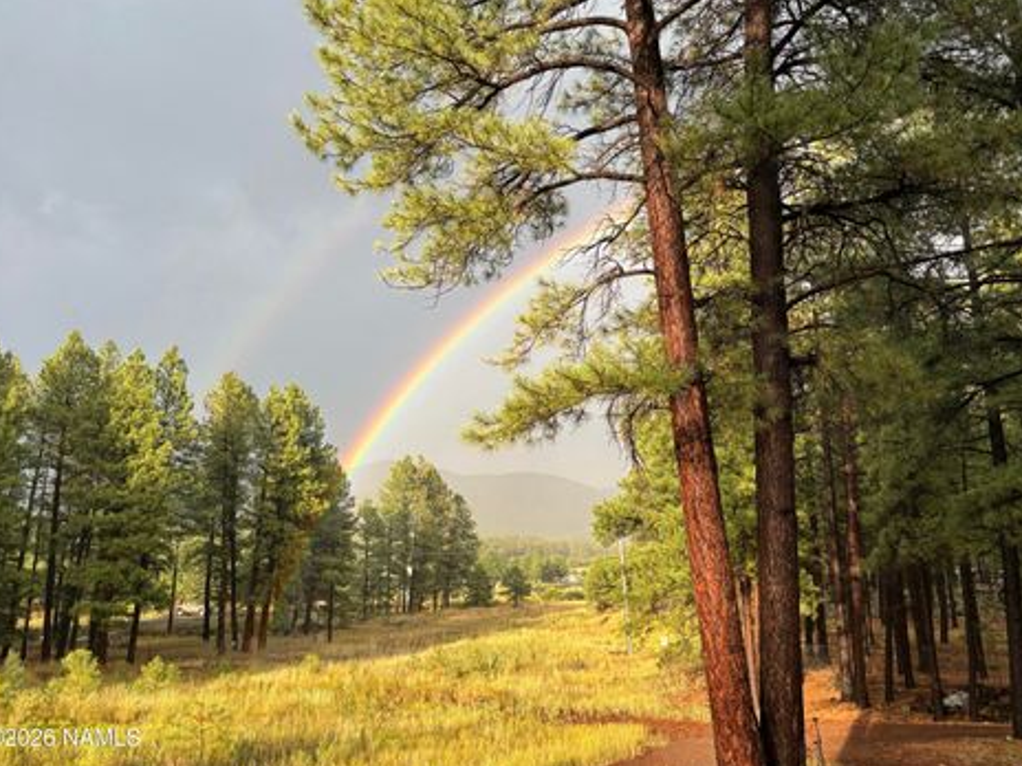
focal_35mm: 28
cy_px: 362
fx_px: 827
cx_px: 535
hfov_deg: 63.4
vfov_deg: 49.7
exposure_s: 1/233
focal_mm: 5.96
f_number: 1.6
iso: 40
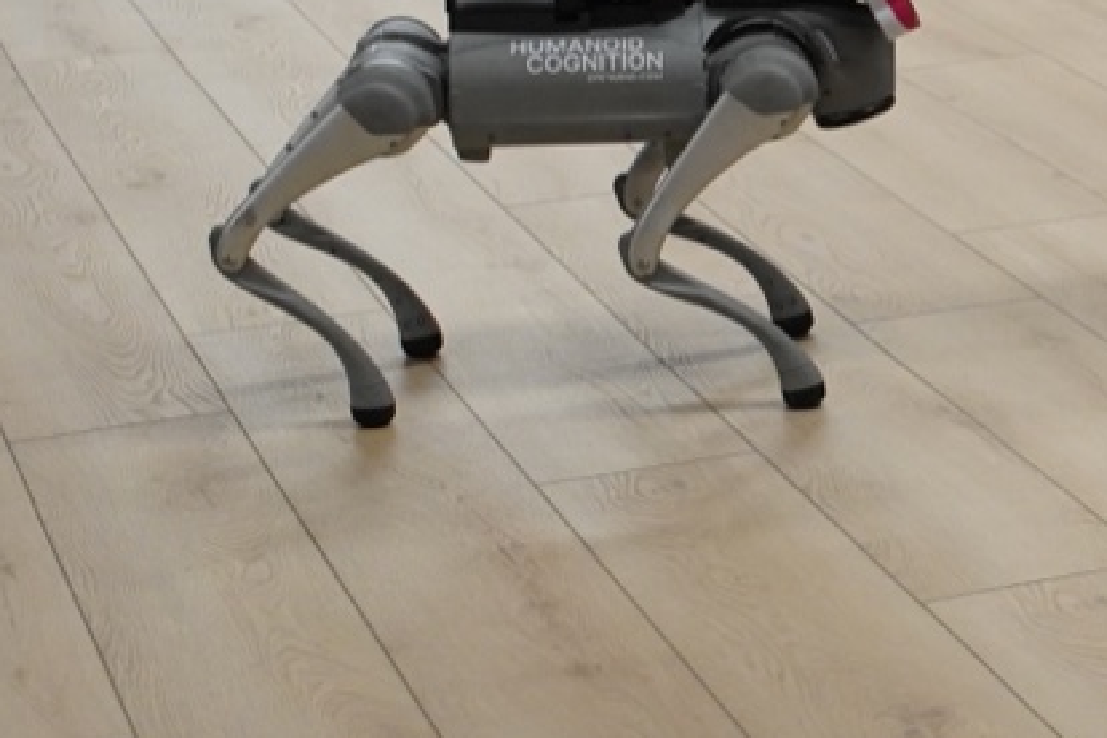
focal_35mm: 117
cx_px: 1326
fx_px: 3588
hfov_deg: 16.8
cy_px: 132
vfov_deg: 11.7
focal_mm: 23
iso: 1600
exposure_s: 1/160
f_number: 4
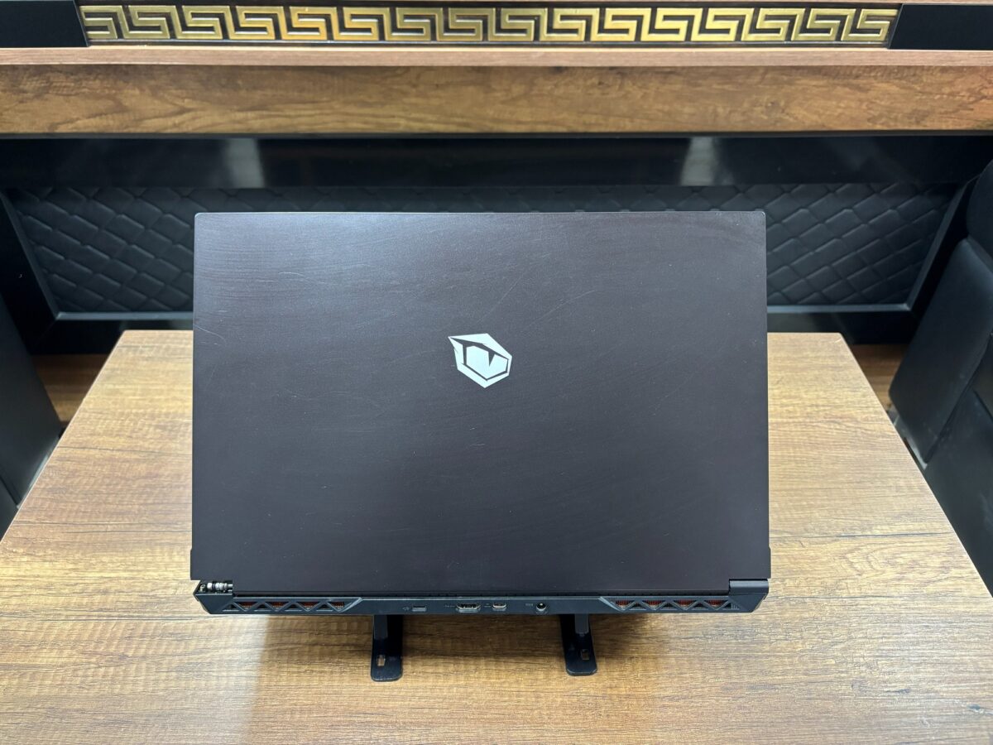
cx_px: 496
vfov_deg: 53.1
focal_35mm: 26
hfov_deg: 67.3
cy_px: 372
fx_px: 746
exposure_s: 1/33
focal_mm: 5.96
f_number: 1.6
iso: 400
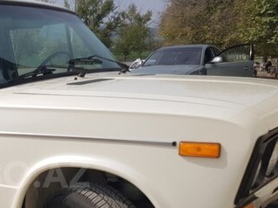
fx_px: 433
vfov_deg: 26.4
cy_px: 174
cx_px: 0
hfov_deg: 32.7
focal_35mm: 54
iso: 40
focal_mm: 4.2
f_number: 1.7
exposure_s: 1/3552
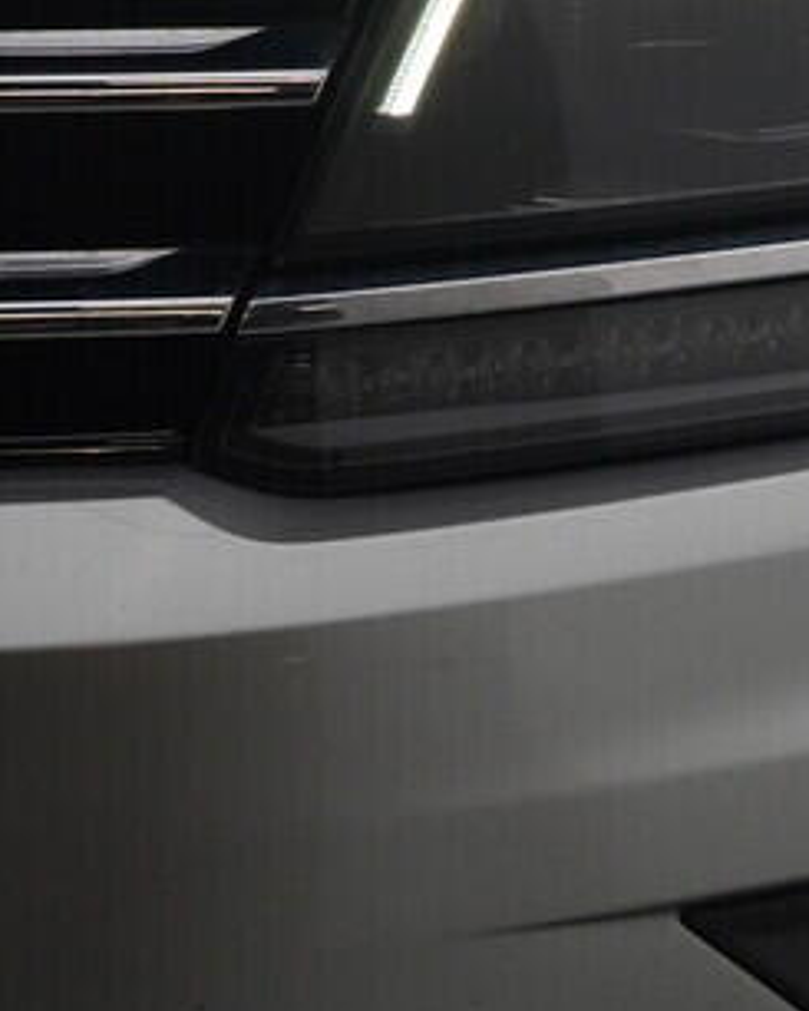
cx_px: 1737
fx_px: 4756
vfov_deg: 12.1
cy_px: 520
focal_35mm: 159
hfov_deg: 9.0
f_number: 5.6
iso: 320
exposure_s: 1/250
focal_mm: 24
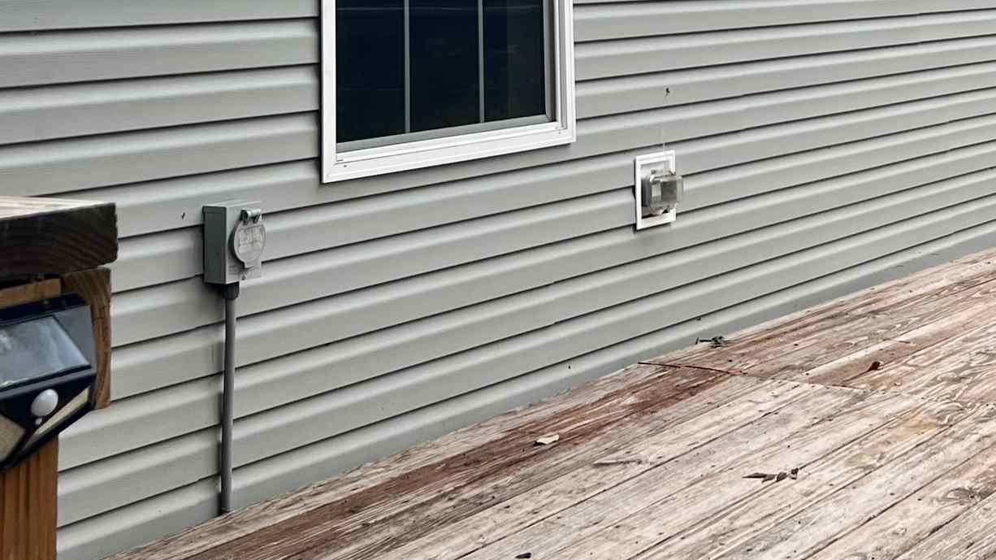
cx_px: 689
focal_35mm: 71
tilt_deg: +3.2
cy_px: -170
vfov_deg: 16.1
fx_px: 1875
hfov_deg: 29.5
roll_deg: +2.4
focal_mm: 5.7
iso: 50
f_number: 1.5
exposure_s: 1/572
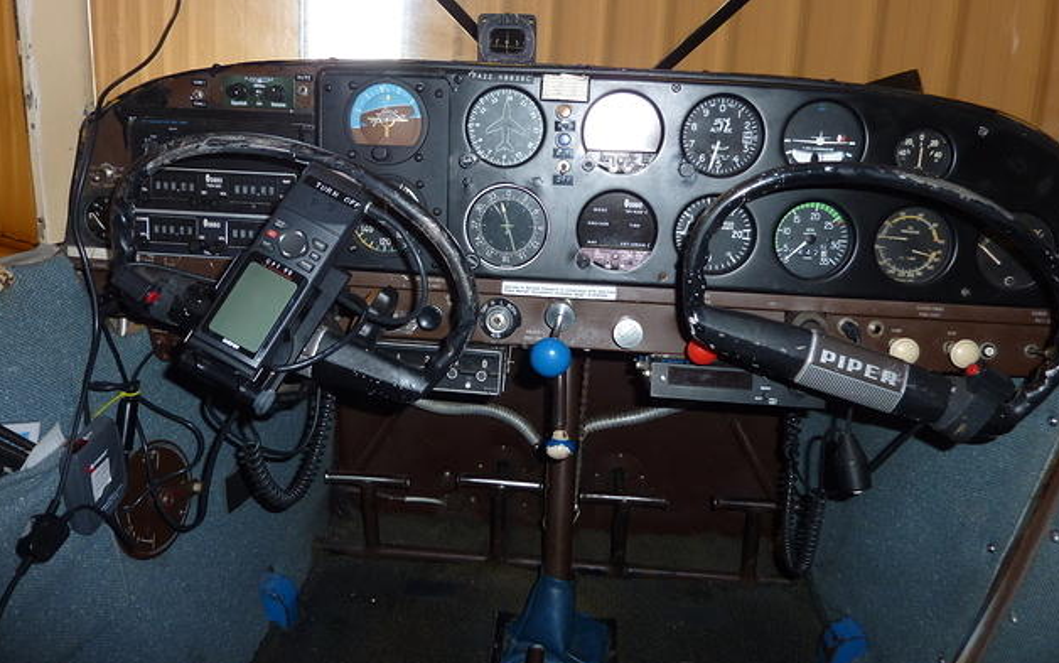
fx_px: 780
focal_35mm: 27
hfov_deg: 68.4
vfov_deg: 45.8
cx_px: 528
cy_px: 270
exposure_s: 1/30
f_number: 3.3
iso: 100
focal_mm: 4.1
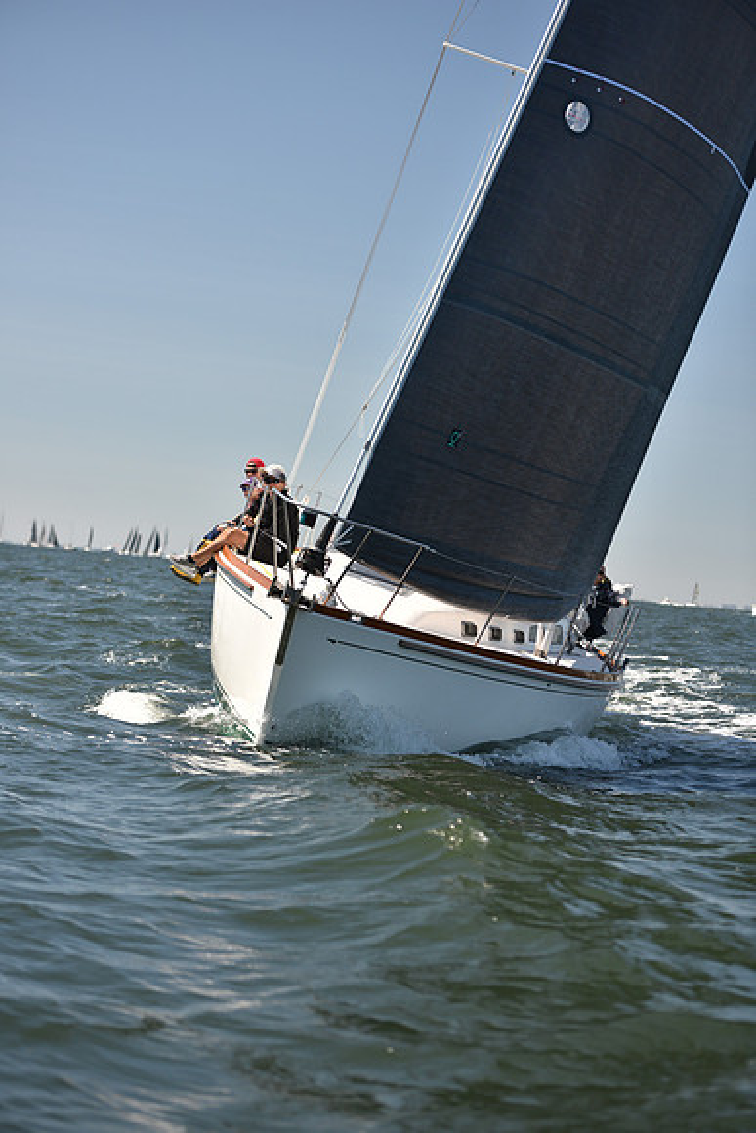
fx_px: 2676
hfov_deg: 16.1
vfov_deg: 23.9
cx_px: 378
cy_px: 566
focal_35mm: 85
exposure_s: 1/1250
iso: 250
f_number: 3.2
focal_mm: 85
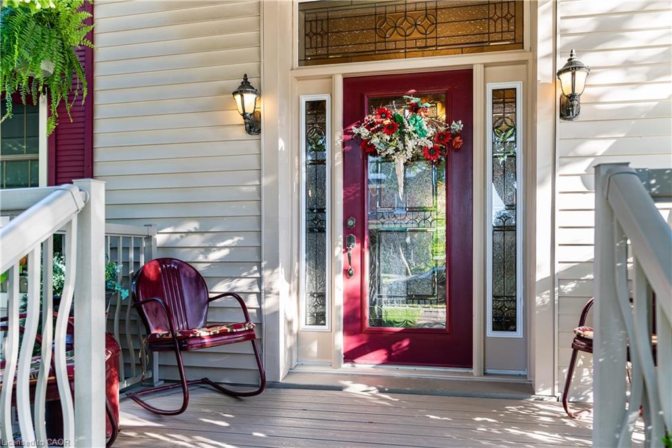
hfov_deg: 65.5
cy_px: 224
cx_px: 336
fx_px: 522
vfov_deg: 46.4
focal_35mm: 28
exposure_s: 1/50
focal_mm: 28
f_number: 4
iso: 400
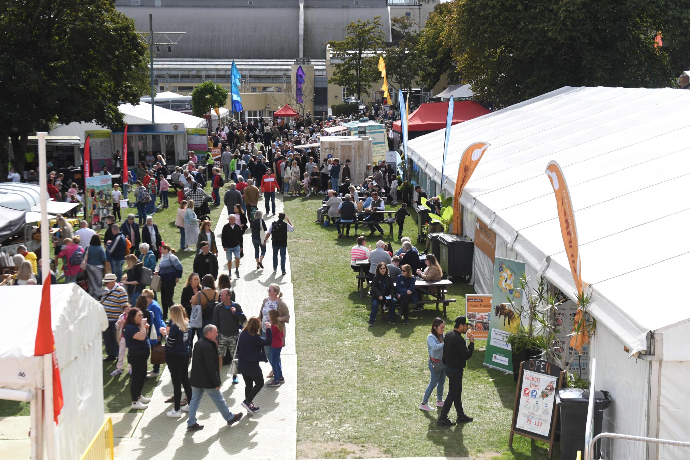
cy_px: 230
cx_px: 345
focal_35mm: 57
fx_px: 1092
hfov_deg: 35.1
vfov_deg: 23.8
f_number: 4
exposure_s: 1/8000
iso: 1000
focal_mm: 38
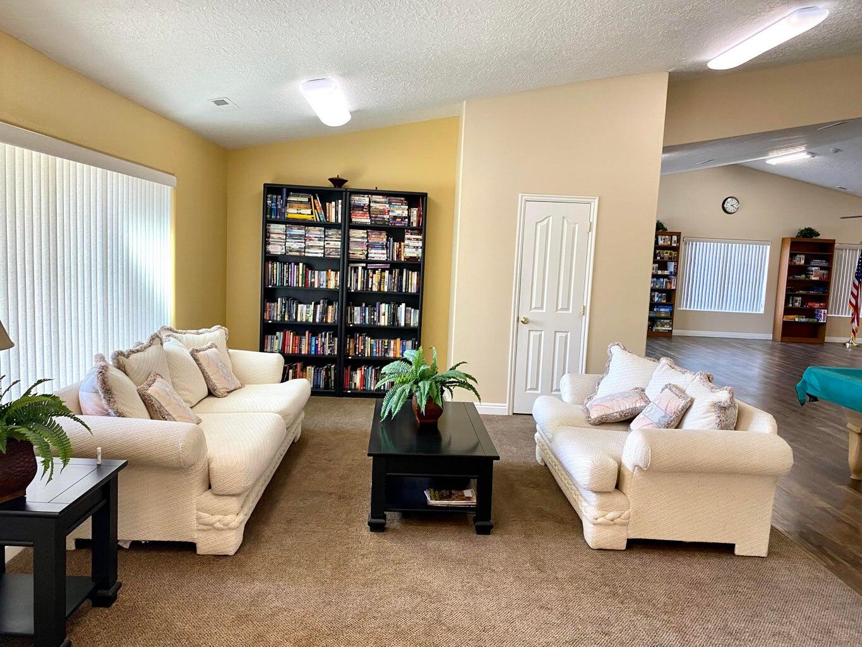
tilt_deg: -6.3
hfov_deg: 67.3
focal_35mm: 26
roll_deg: -3.6
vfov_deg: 53.1
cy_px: 324
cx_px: 431
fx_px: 648
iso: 80
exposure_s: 1/60
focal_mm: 4.25
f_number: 1.8
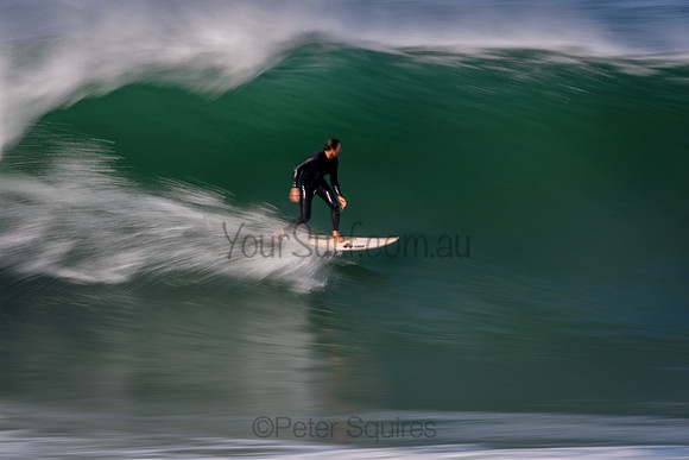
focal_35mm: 750
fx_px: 14357
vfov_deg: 1.8
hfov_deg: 2.7
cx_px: 344
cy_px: 230
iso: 100
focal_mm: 500
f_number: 18
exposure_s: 1/20
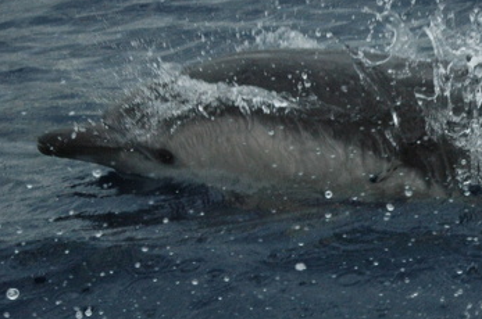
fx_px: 3662
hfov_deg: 7.5
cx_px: 520
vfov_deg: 5.0
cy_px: 190
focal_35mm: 274
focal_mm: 80
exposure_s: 1/800
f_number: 14
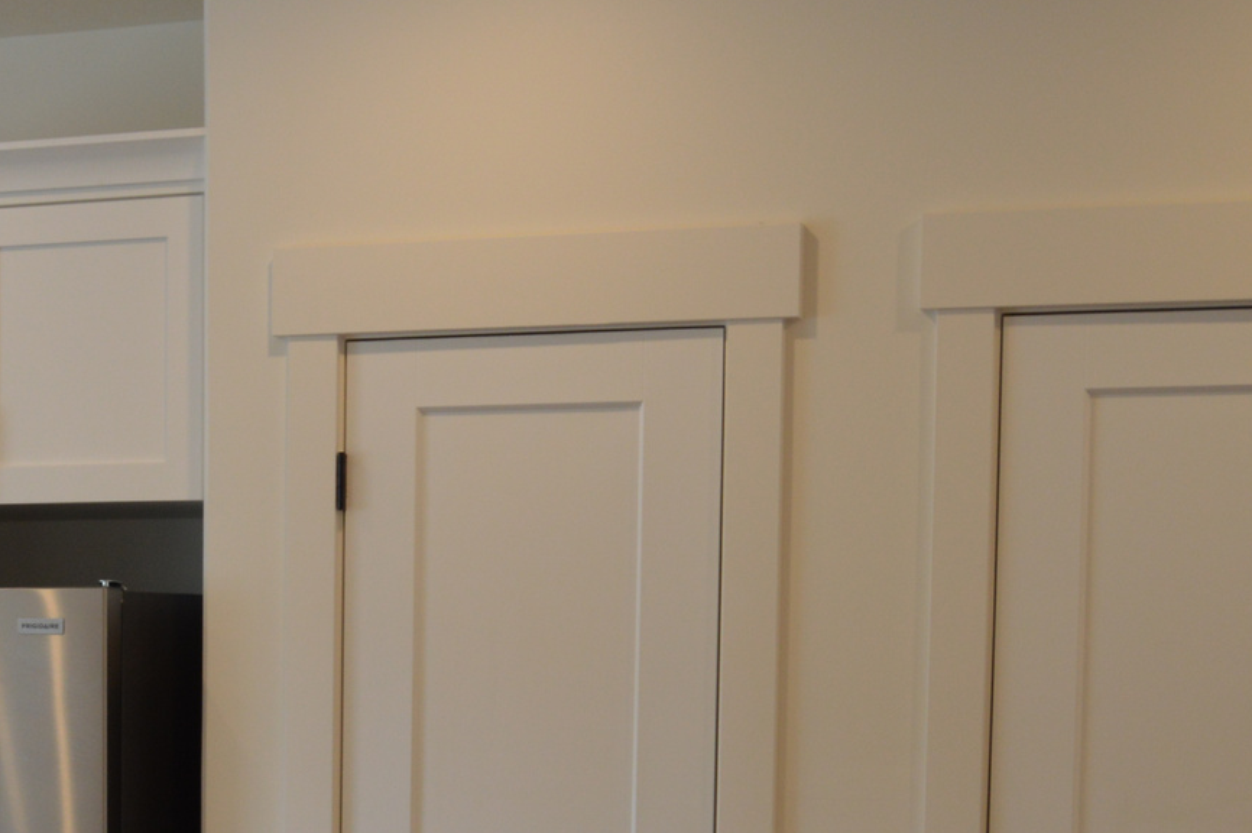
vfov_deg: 16.9
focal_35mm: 78
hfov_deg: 25.2
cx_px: 123
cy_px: 917
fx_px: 2711
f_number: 5
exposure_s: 1/100
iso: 400
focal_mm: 22
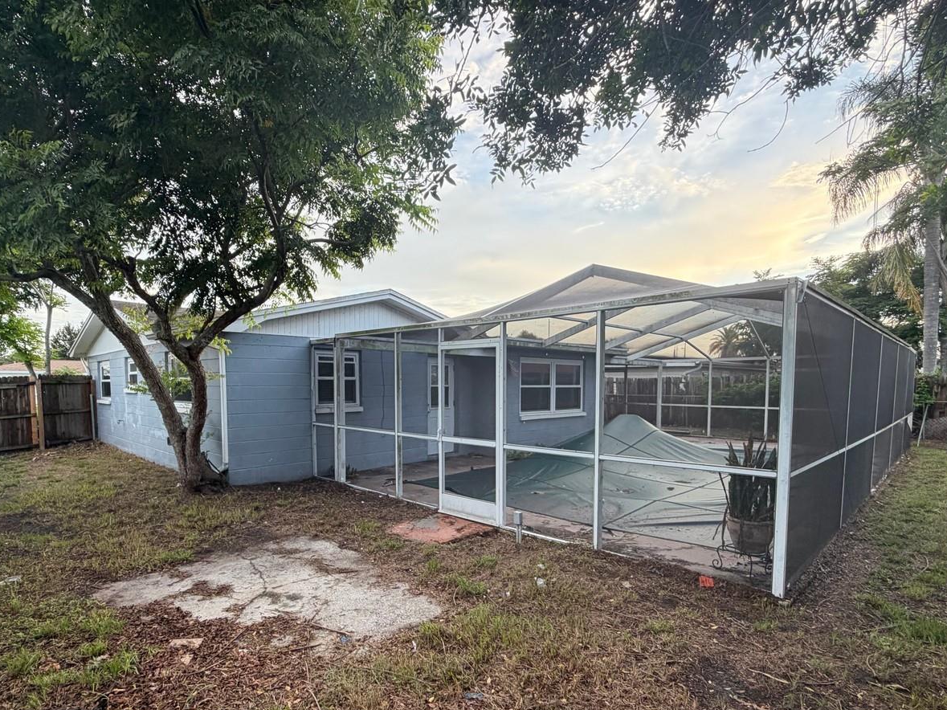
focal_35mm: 19
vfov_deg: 68.2
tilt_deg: -3.8
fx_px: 520
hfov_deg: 84.6
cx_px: 444
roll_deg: -0.5
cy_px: 417
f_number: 2.2
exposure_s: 1/121
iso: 100
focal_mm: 2.22
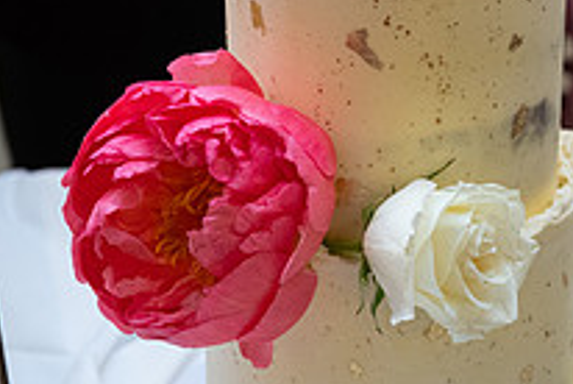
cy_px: -10
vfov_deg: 10.1
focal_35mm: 135
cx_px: 334
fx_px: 2152
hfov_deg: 15.2
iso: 800
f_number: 3.5
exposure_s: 1/160
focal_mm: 48
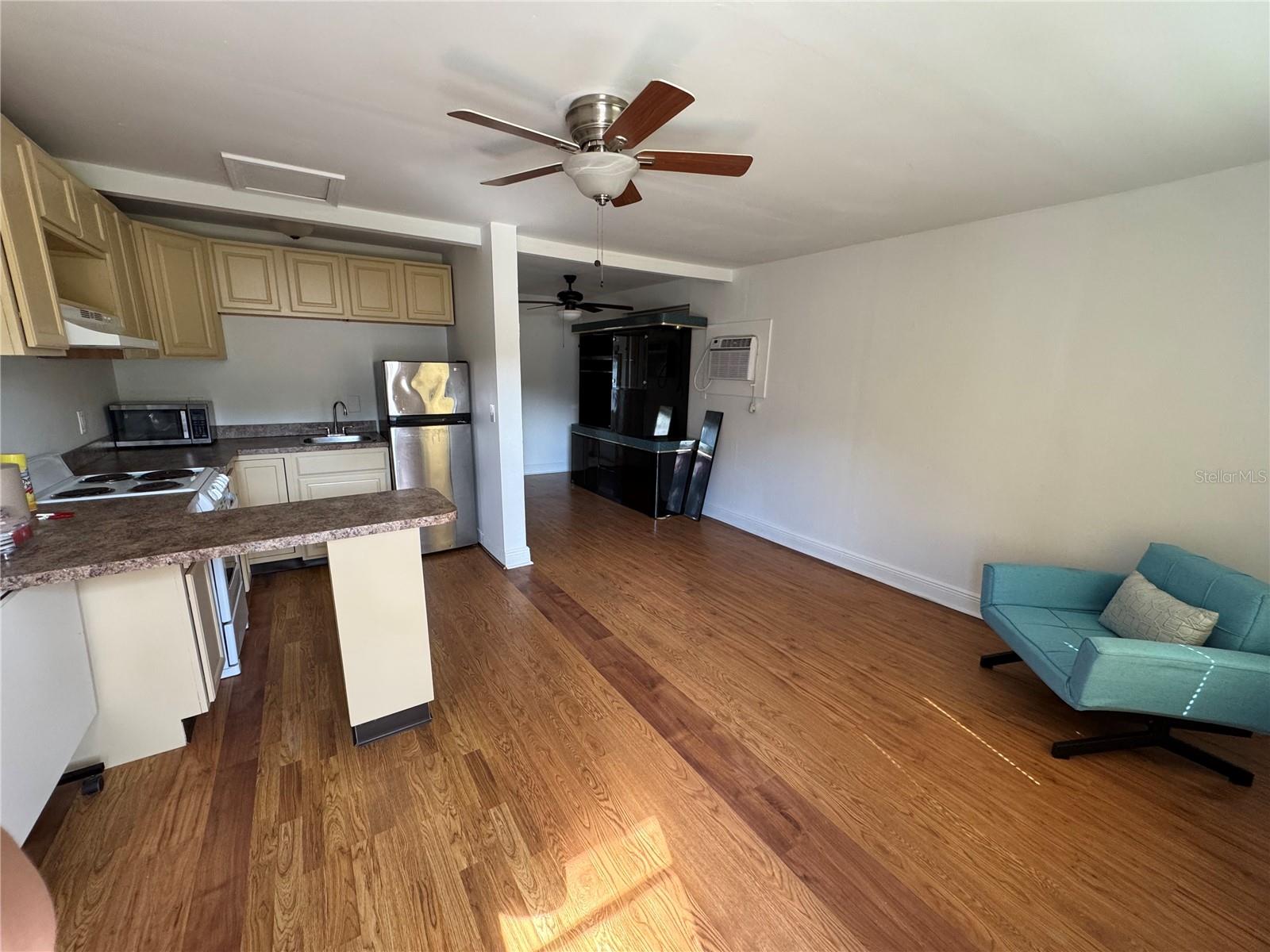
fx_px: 514
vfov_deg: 85.7
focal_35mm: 14
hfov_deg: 102.1
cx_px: 635
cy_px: 476
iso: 250
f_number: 2.2
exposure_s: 1/99
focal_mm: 2.22
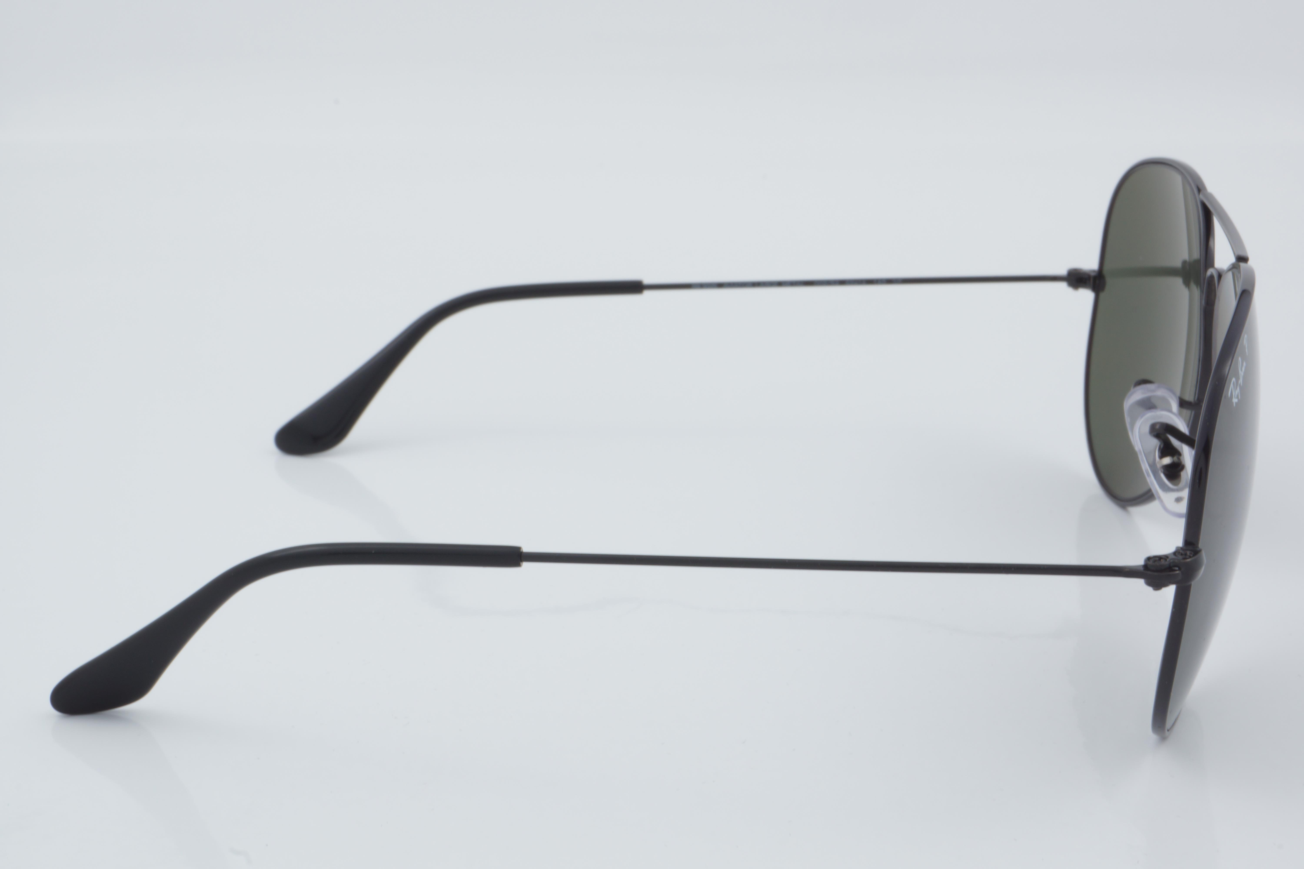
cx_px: 652
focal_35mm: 75
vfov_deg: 18.2
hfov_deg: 27.0
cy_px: 434
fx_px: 2716
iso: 100
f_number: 32
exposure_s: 1/4
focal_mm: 50
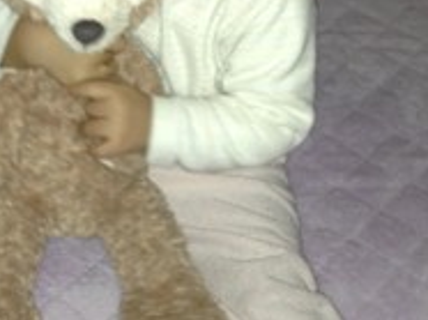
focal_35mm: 80
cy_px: 74
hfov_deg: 24.2
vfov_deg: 18.3
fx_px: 988
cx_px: 106
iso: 125
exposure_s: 1/16
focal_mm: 4.13
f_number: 2.4
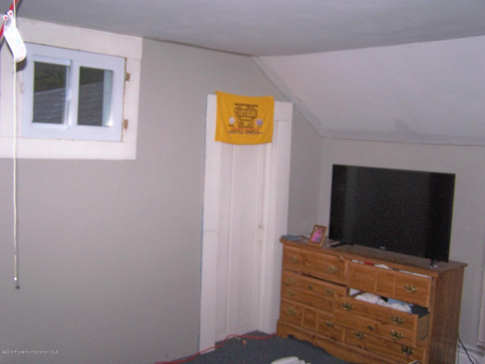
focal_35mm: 38
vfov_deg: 37.7
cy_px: 182
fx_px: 532
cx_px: 242
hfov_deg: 49.0
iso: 140
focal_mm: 6.3
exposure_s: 1/60
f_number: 2.8
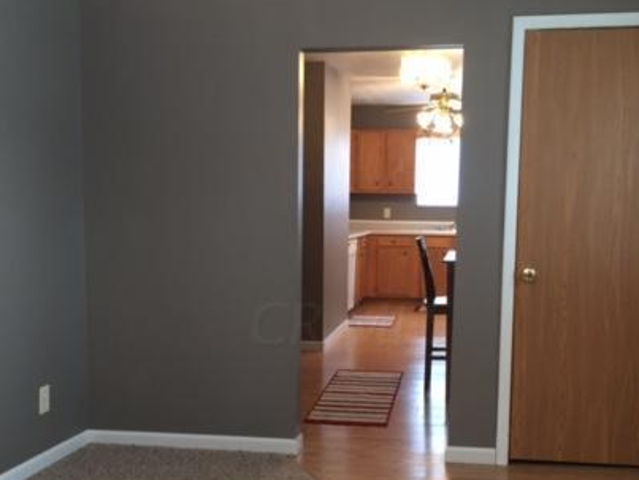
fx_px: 850
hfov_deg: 41.2
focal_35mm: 46
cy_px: 323
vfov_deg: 31.3
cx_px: 350
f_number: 2.2
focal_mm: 4.15
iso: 50
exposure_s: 1/15
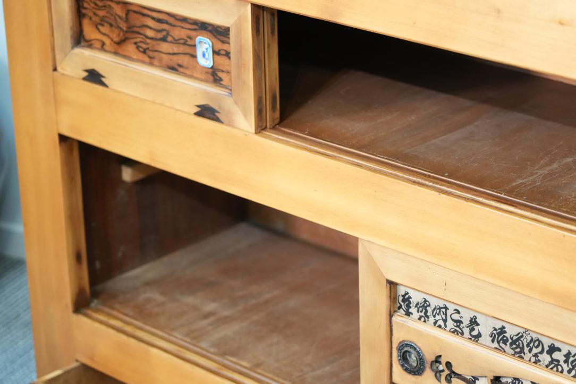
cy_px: 192
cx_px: 288
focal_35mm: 102
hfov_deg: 20.0
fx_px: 1632
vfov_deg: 13.4
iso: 5000
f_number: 4
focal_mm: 102
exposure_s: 1/125
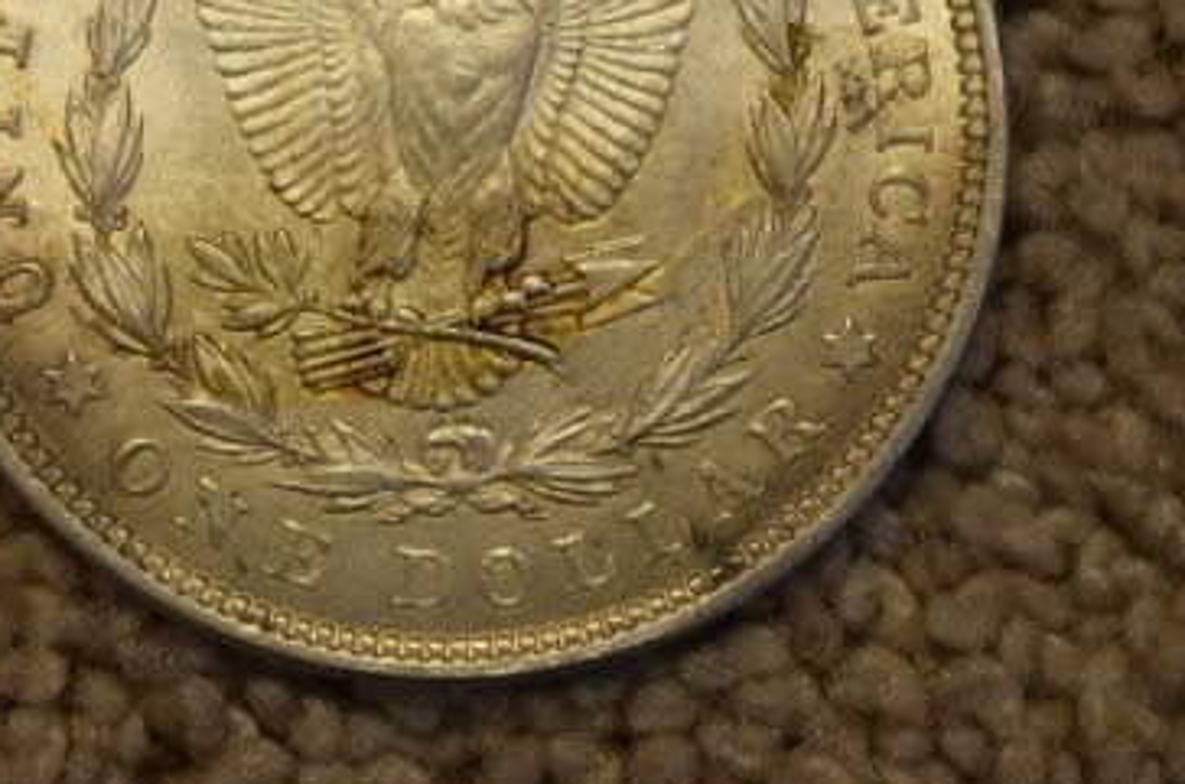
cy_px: 140
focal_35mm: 145
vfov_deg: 9.4
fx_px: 4758
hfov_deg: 14.2
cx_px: 430
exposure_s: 1/125
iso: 2200
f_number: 5.6
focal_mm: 55
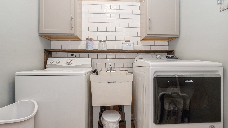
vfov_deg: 67.1
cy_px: 66
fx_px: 97
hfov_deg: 99.4
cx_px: 114
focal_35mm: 16
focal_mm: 10
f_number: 7.1
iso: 250
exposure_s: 1/8
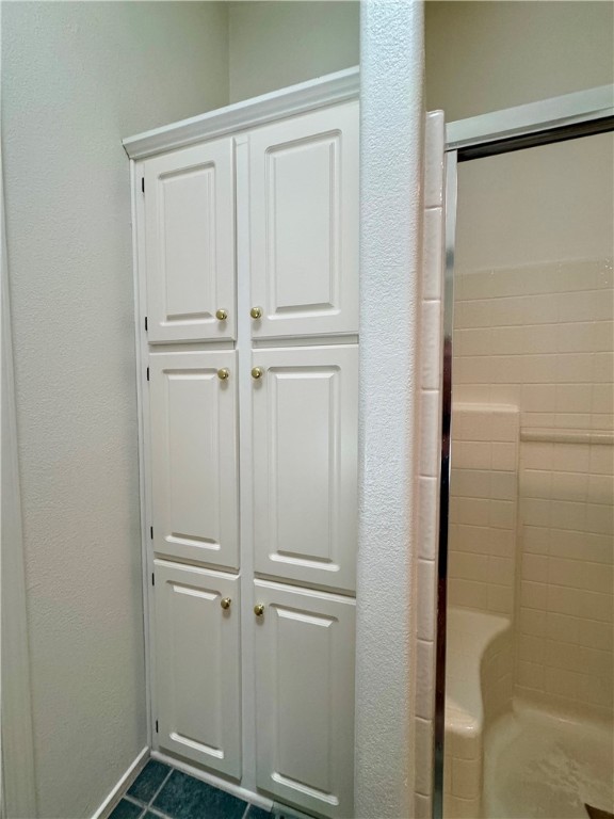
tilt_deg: -3.3
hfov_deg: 85.7
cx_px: 307
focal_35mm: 14
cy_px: 410
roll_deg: +0.9
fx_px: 331
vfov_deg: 102.1
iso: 250
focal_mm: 2.22
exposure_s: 1/120
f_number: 2.2
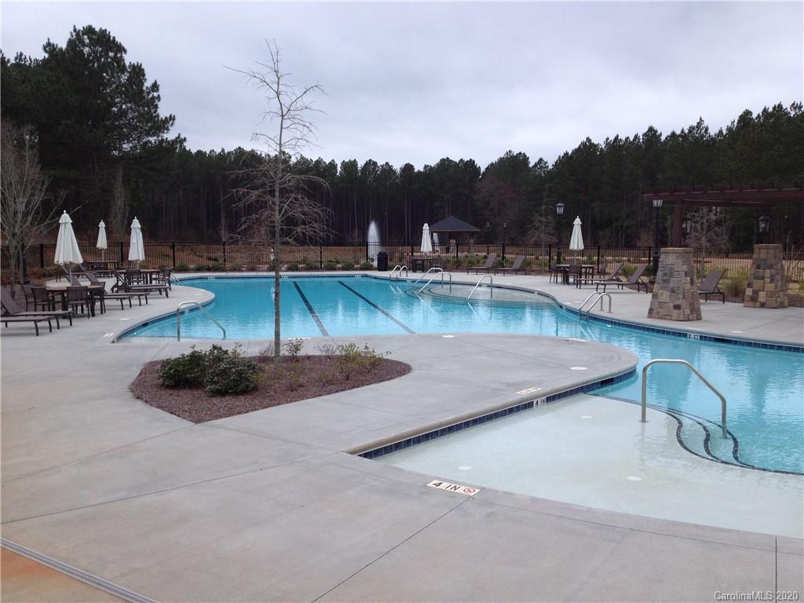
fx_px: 813
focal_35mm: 35
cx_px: 402
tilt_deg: -6.3
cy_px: 302
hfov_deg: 52.6
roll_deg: +1.1
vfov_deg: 40.7
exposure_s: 1/480
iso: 50
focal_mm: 4.28
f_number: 2.4
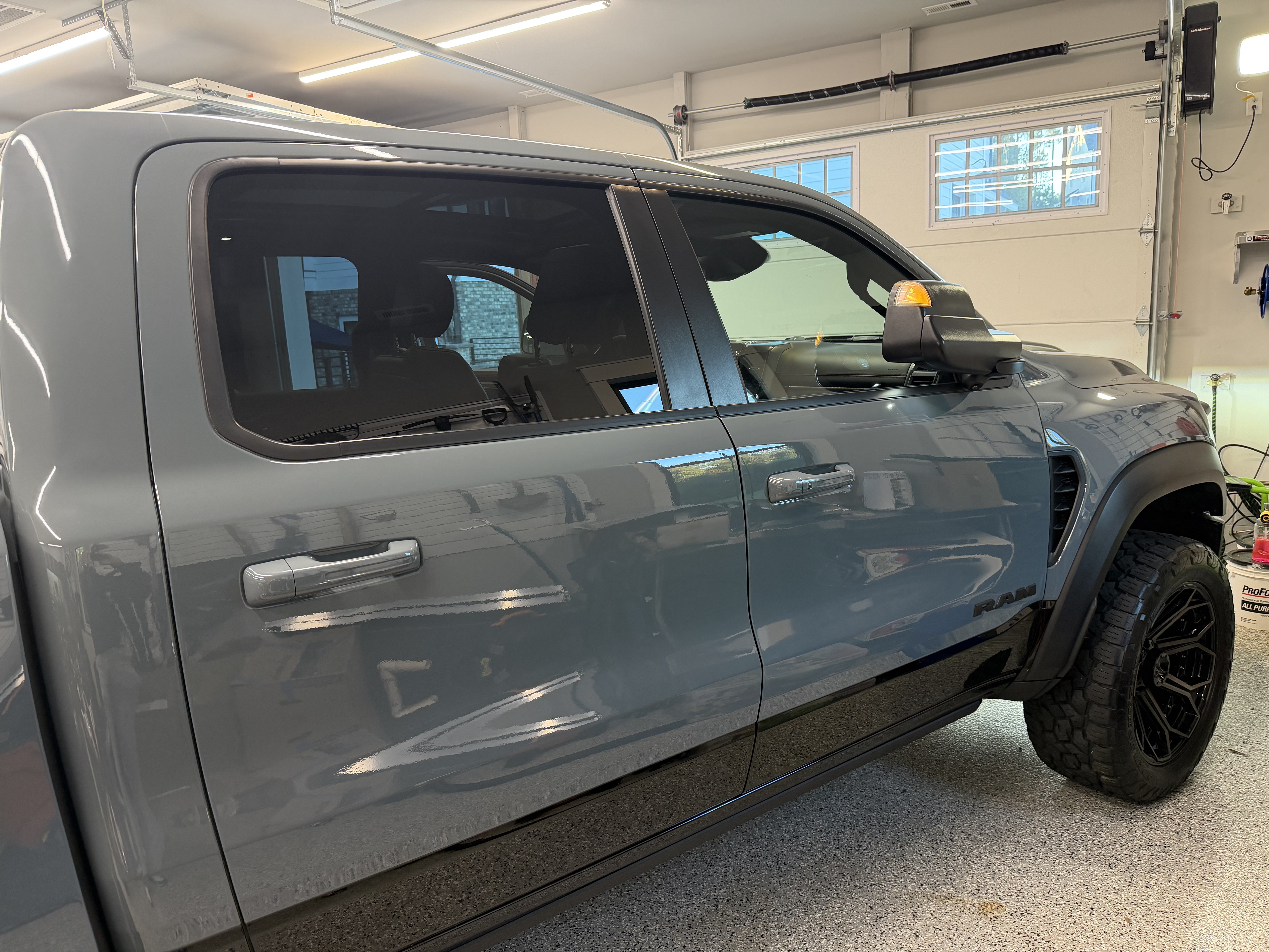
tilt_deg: -10.8
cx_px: 634
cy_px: 476
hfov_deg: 71.6
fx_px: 880
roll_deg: +3.1
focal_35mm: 24
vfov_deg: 56.8
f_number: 1.78
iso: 200
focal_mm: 6.76
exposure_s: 1/62
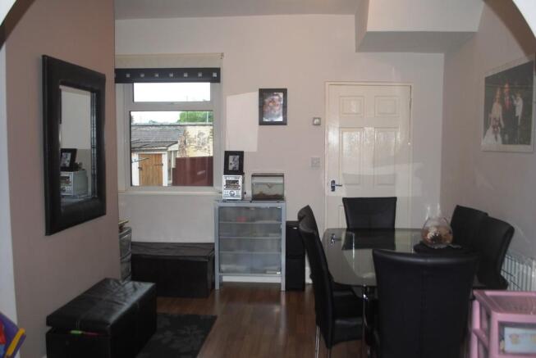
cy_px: 179
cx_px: 268
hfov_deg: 61.9
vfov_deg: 43.7
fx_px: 447
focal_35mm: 30
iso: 200
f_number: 3.8
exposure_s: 1/60
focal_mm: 20
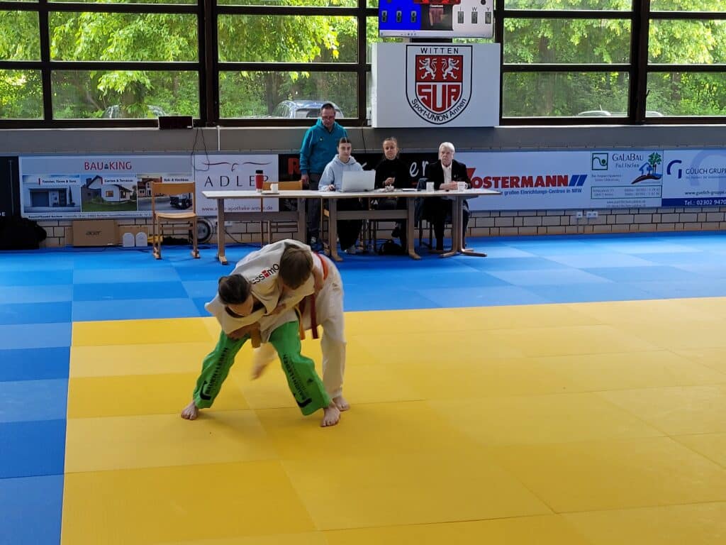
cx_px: 363
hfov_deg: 67.3
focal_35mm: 26
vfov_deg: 53.1
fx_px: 545
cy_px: 272
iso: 100
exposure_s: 1/100
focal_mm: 5.4
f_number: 1.8
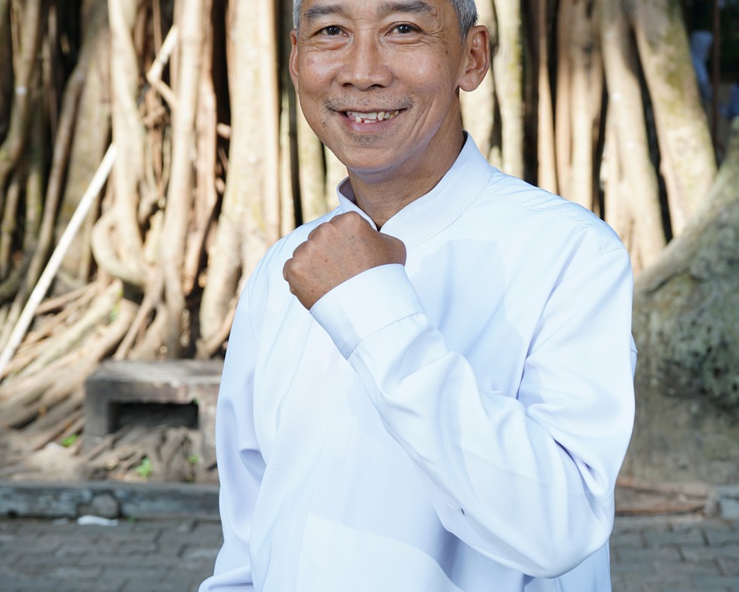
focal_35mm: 77
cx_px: 369
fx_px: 1684
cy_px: 358
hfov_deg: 24.7
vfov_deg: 19.9
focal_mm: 54
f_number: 6.3
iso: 160
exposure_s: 1/125
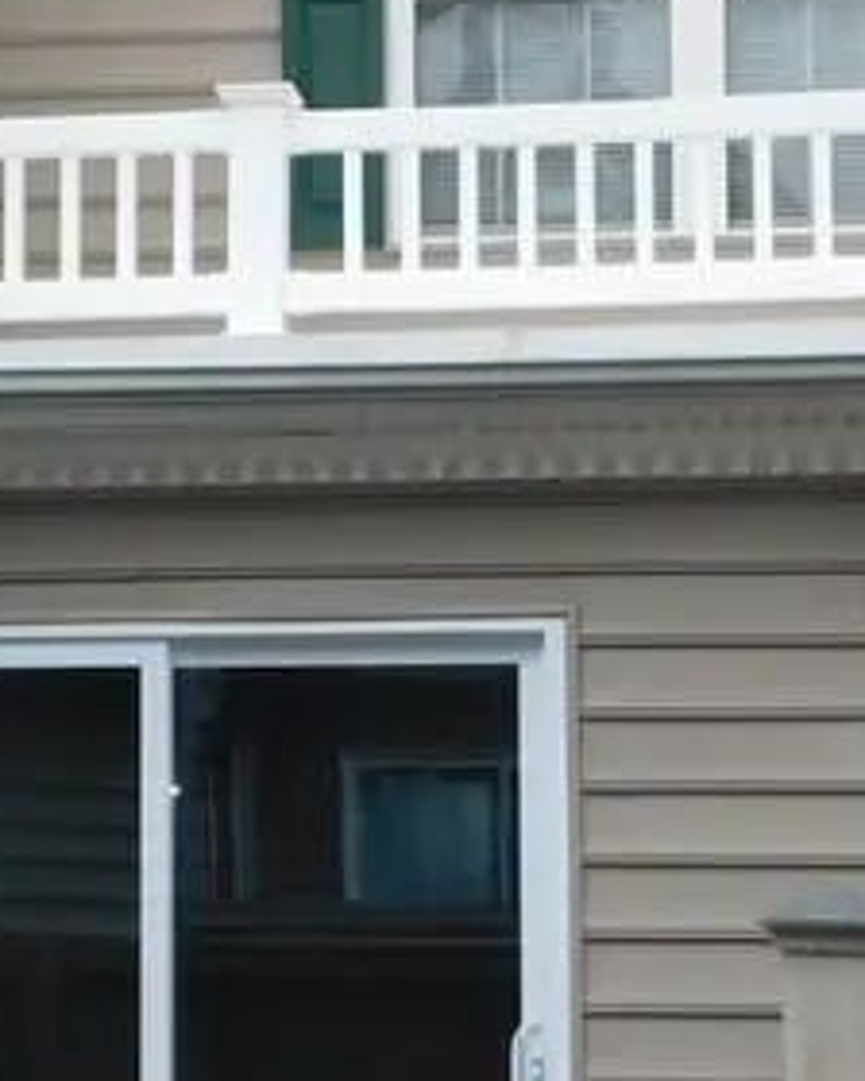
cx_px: 344
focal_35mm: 100
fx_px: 3200
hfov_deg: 15.4
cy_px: 560
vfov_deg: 19.2
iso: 125
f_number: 3.2
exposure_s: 1/250
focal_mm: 4.9
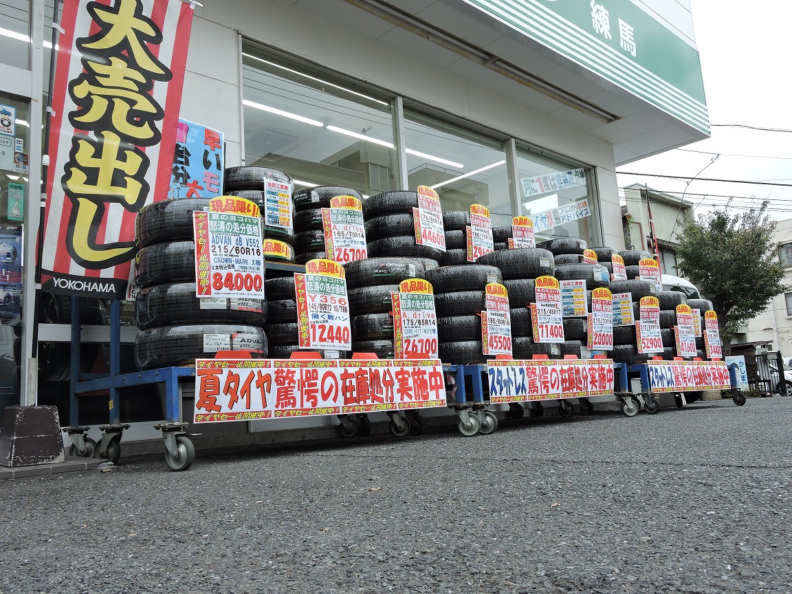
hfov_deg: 60.0
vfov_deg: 46.8
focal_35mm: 30
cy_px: 297
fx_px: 686
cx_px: 396
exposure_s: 1/200
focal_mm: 5.4
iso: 100
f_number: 3.5
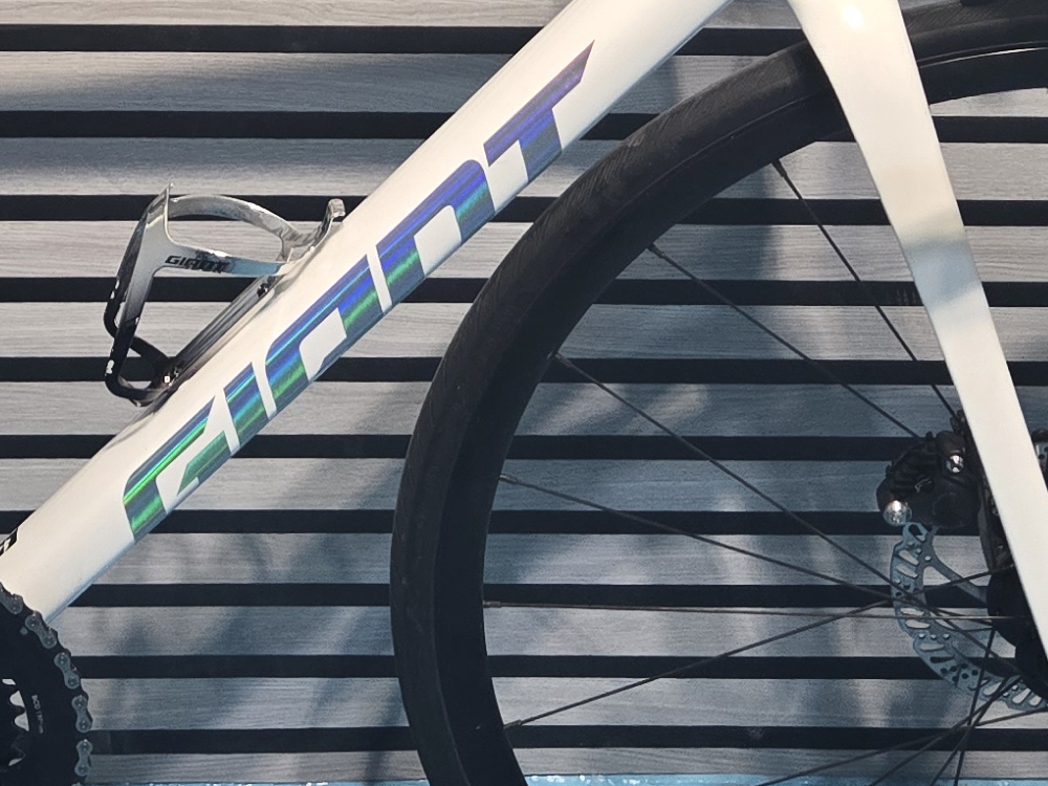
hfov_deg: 21.1
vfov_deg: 15.7
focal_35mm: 92
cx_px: 219
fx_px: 2785
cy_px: -56
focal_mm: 5.4
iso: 160
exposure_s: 1/100
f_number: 1.8
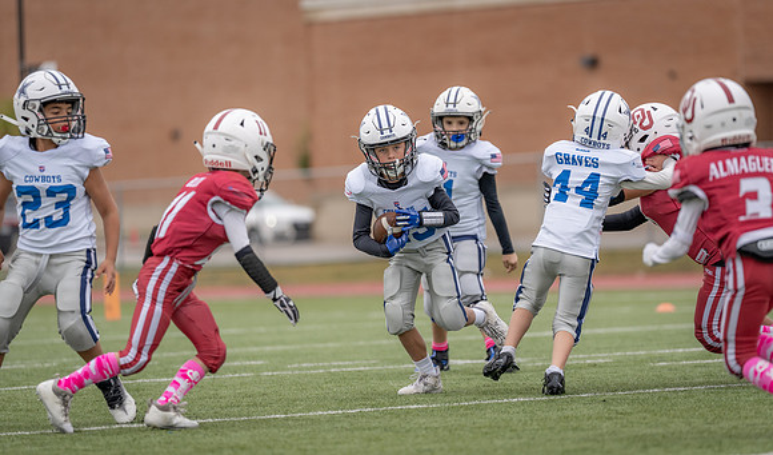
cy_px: 215
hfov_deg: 8.6
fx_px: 5122
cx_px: 442
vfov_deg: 5.1
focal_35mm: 247
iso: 200
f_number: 2.8
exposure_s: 1/1250
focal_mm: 200
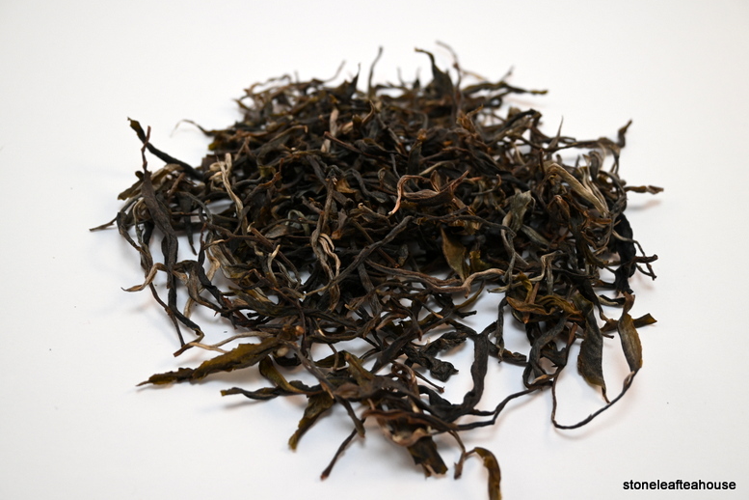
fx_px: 723
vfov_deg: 38.1
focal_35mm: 35
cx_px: 370
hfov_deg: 54.7
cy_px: 251
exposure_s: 1/50
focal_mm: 22.5
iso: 100
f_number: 4
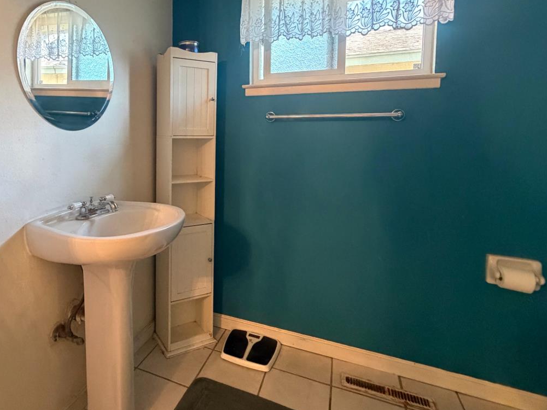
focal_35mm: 21
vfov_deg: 62.6
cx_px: 195
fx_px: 332
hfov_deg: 77.1
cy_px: 154
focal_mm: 2.22
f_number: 2.2
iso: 640
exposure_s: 1/60
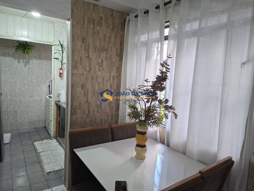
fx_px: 169
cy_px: 96
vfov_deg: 58.9
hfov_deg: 73.9
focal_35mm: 23
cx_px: 127
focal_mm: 5.54
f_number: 1.8
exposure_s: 1/120
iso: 250
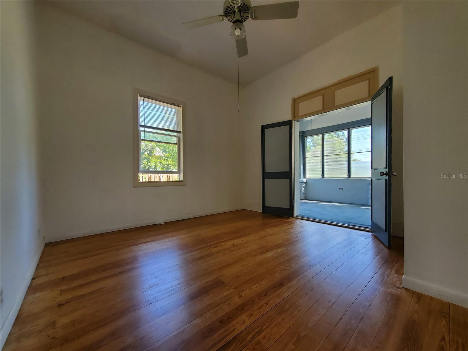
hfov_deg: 106.2
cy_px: 176
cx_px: 234
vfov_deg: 89.9
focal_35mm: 13
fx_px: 176
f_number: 2.2
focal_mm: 1.8
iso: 64
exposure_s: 1/59
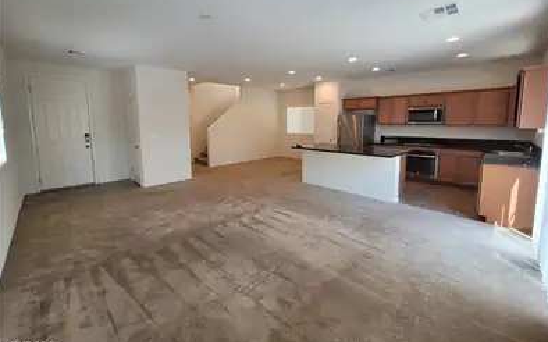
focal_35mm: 14
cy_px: 146
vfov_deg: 78.1
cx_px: 274
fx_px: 209
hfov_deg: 105.3
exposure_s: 1/60
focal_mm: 2.2
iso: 100
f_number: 2.2
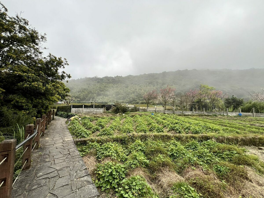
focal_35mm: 13
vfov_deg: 89.9
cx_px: 132
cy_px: 99
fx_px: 99
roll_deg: -0.3
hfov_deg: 106.2
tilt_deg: +4.8
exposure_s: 1/102
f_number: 1.8
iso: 32
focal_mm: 1.57
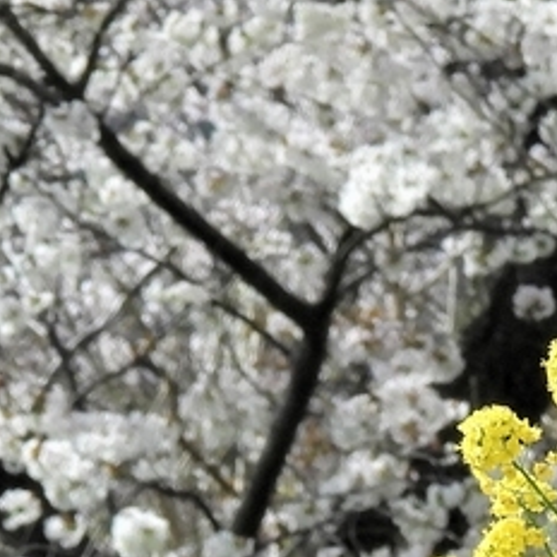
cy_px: 720
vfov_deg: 1.6
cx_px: 206
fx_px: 20007
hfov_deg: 1.6
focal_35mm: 1099
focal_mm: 42.8
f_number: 4.5
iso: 100
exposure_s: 1/640
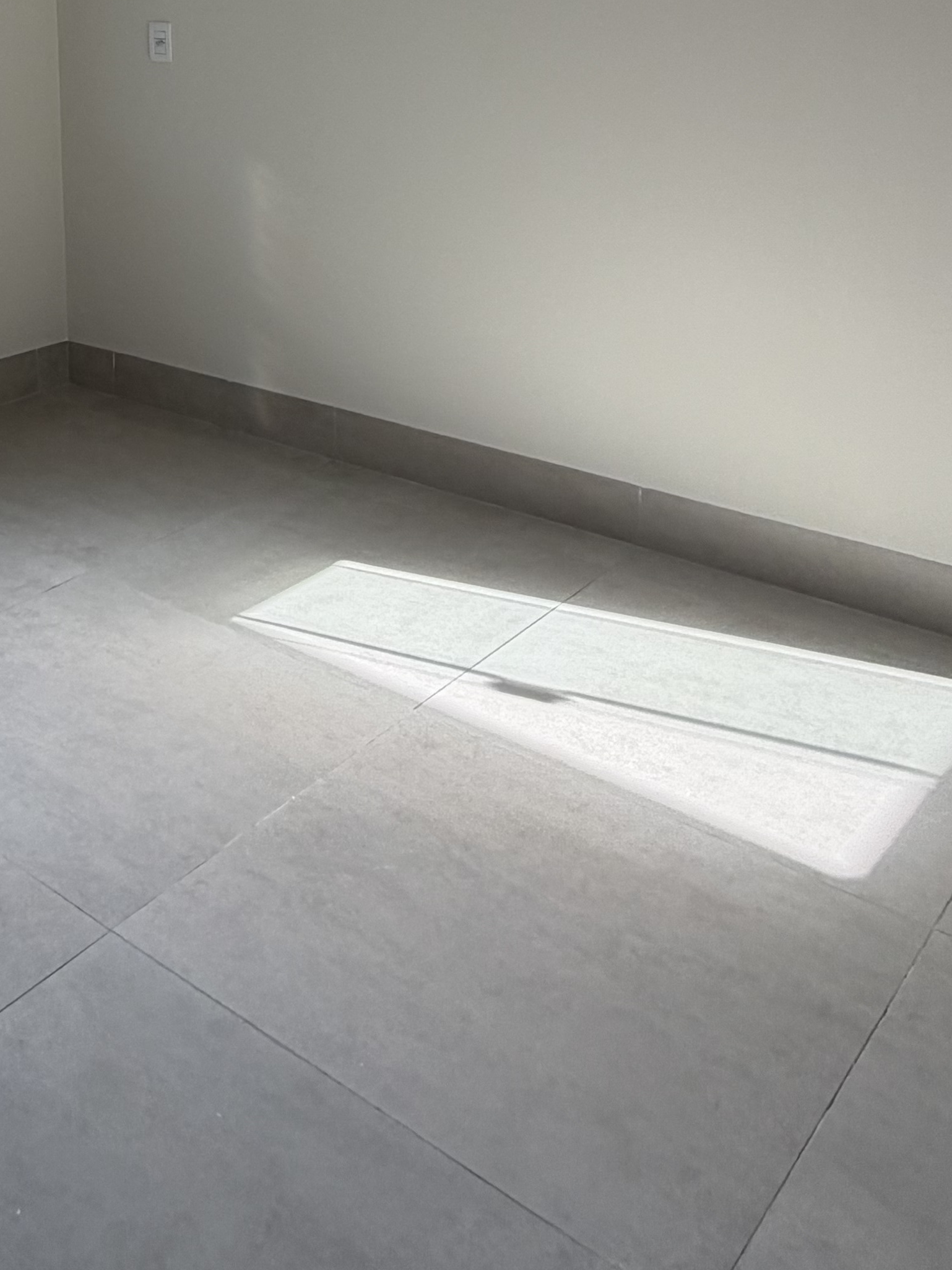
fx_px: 1430
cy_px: 25
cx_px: -12
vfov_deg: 42.0
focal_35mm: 39
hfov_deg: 33.5
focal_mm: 2.22
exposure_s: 1/187
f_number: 2.2
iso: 64
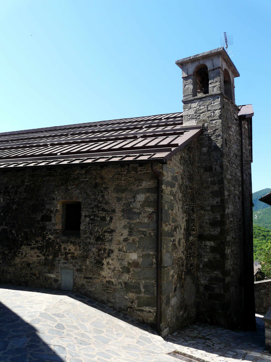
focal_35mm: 28
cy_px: 181
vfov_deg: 63.4
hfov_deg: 49.7
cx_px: 136
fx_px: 292
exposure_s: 1/200
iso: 100
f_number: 5.6
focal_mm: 4.6
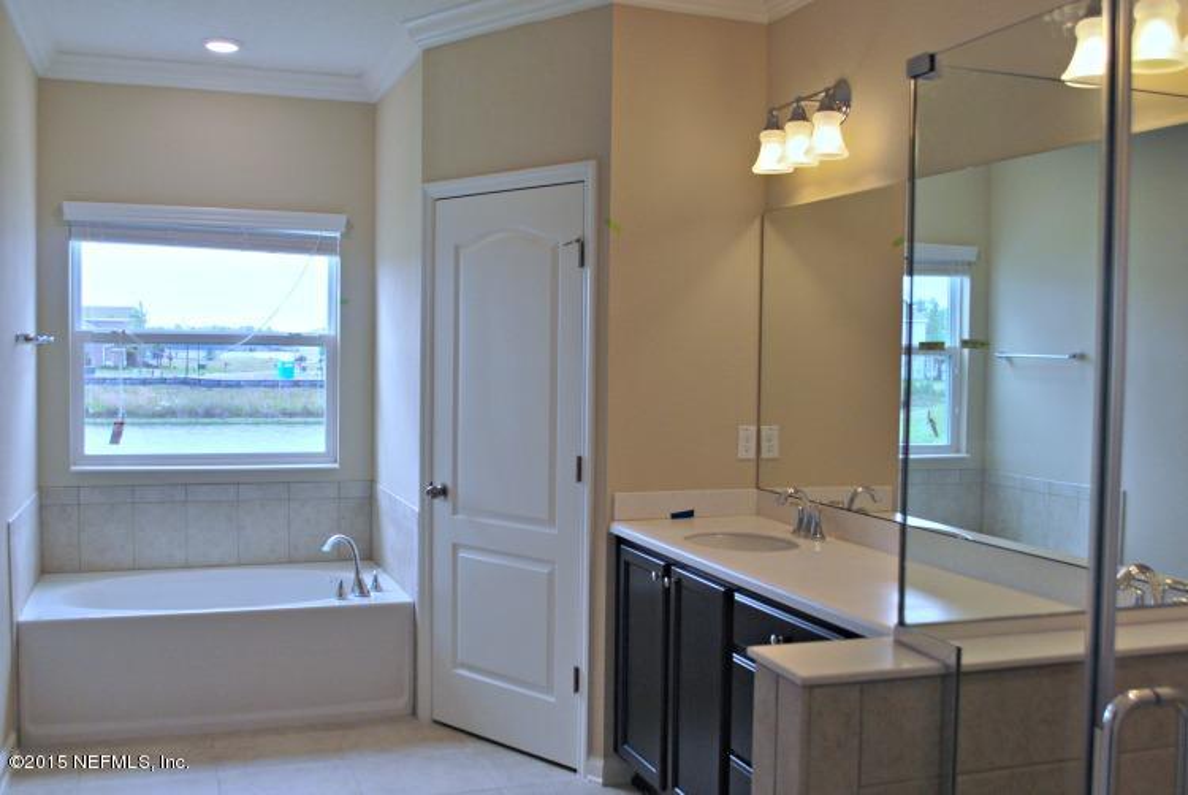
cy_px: 398
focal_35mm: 36
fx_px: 1189
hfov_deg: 53.1
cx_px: 594
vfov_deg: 37.0
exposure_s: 1/125
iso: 200
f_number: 5.6
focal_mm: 24
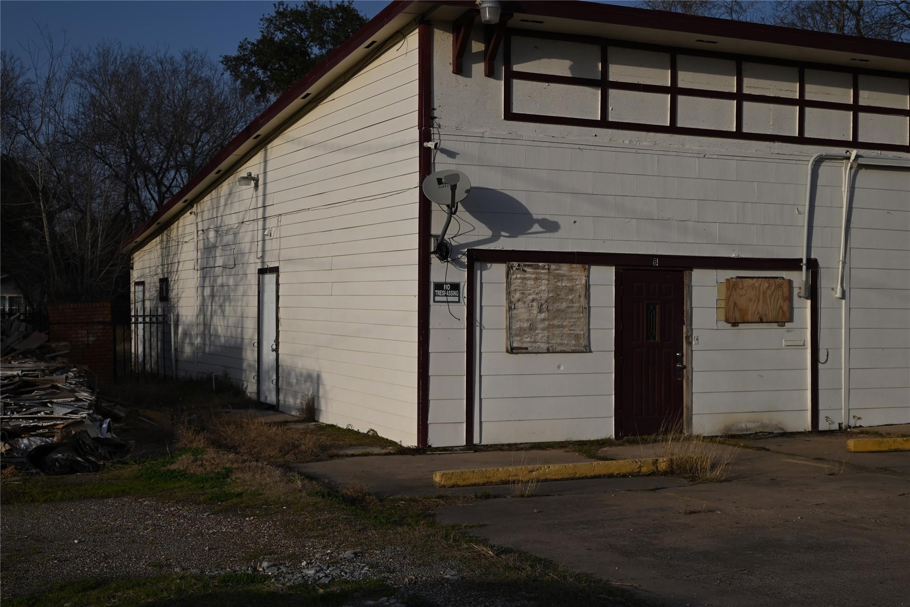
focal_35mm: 50
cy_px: 304
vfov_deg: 27.0
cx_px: 455
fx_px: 1264
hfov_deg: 39.6
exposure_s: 1/1250
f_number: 6.3
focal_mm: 50
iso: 100
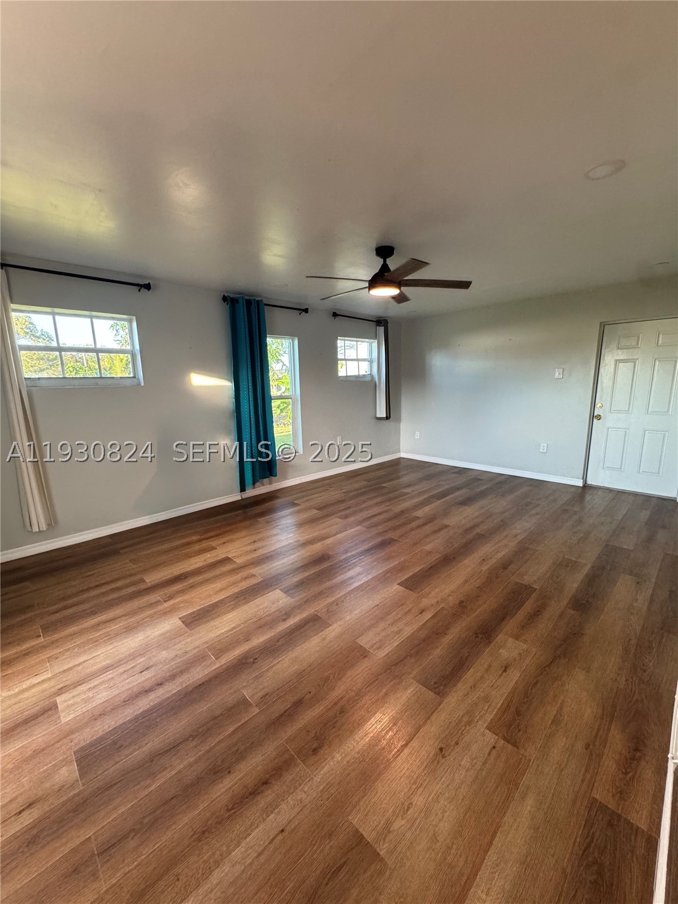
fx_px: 366
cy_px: 452
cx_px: 339
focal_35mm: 14
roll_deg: +1.2
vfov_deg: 102.1
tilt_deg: -12.0
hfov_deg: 85.7
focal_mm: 2.22
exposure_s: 1/120
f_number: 2.2
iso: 320
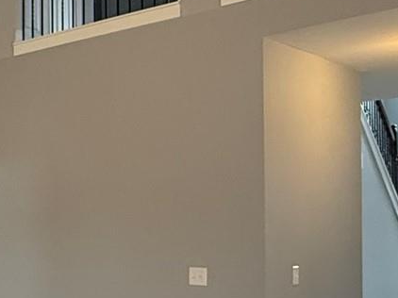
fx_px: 781
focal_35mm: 68
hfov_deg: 24.6
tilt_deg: +1.1
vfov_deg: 21.4
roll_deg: +0.1
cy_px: 227
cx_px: -131
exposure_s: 1/60
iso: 320
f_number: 2.2
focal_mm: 2.22
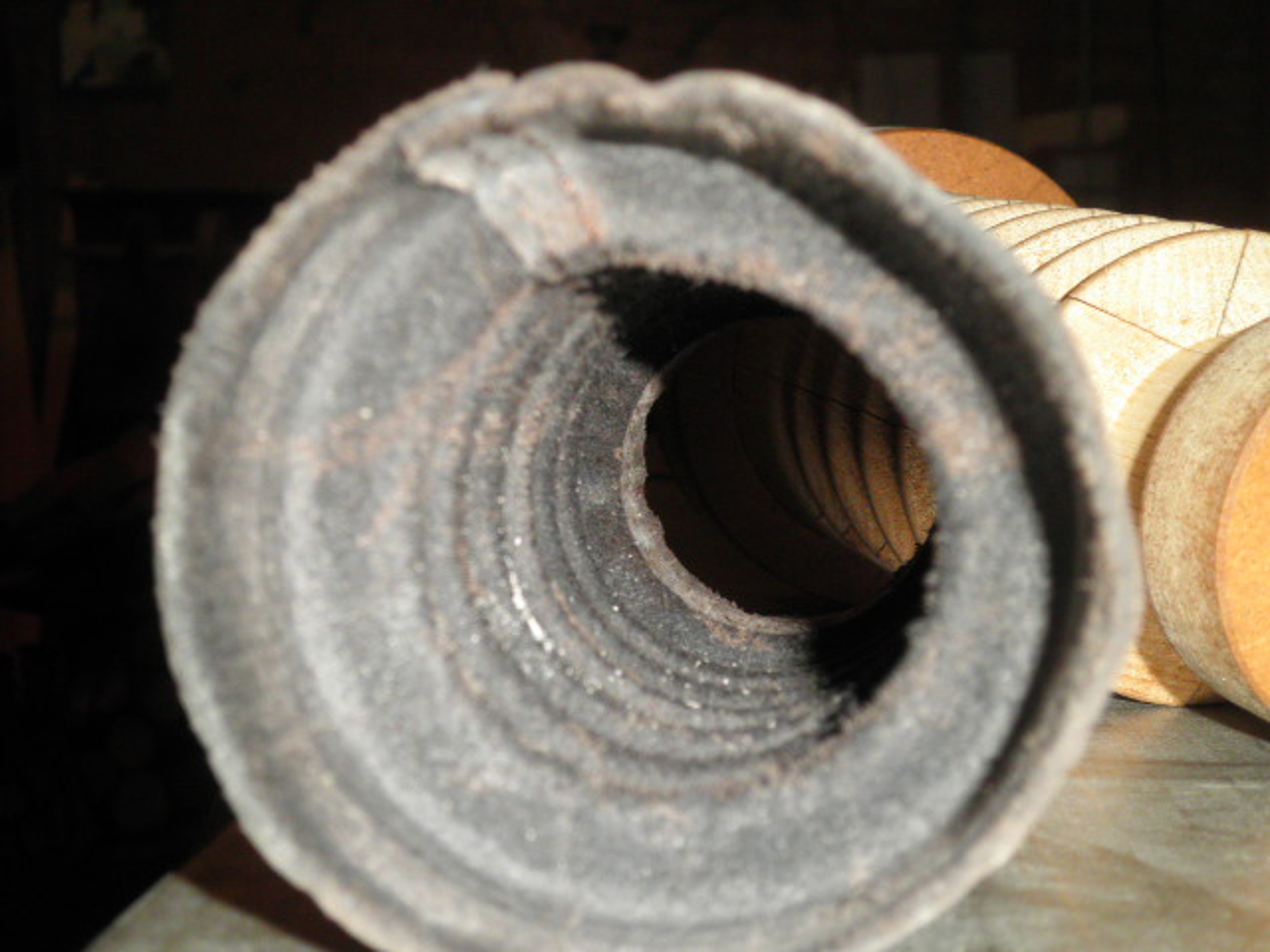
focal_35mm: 60
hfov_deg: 32.2
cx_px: 635
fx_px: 2201
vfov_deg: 24.4
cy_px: 476
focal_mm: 10.7
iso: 160
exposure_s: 1/80
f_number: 3.9
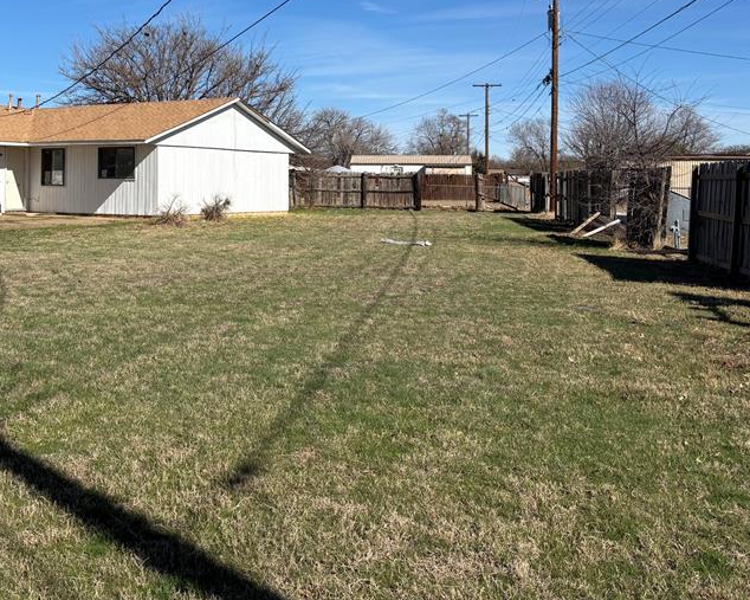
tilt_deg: +0.8
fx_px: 910
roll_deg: +0.0
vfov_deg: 35.7
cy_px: 154
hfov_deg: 43.7
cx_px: 209
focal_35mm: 41
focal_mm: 5.96
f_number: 1.6
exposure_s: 1/4255
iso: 50
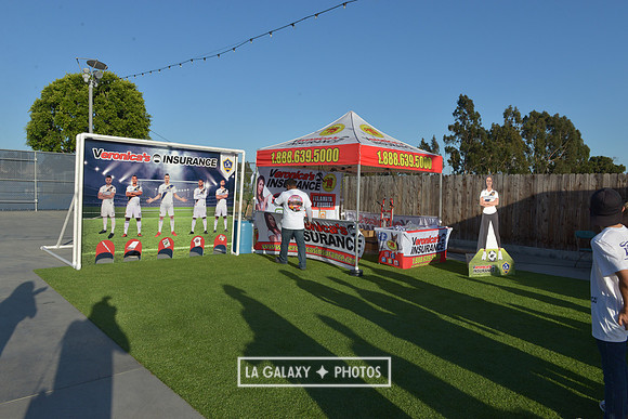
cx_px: 314
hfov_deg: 73.7
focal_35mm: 24
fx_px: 419
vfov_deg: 53.2
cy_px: 210
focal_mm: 24
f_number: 13
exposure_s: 1/640
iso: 400
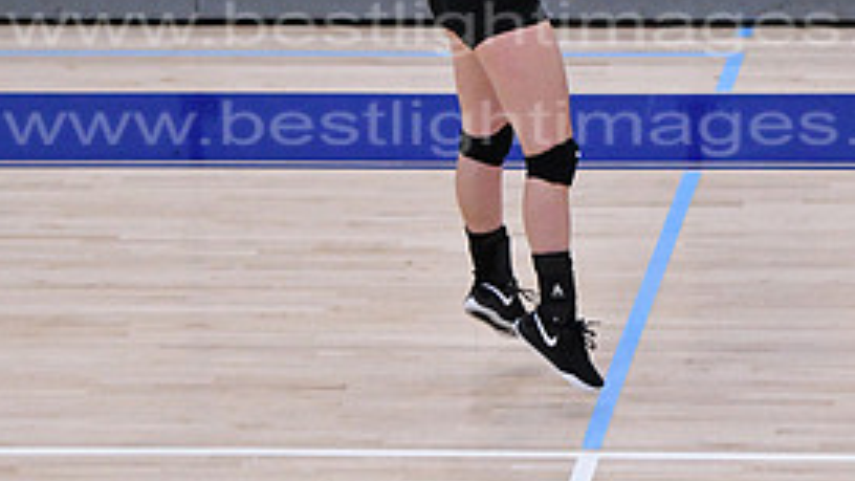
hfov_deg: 5.8
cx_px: 517
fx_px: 8502
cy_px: -217
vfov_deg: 3.2
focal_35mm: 375
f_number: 3.2
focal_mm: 112
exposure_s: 1/1250
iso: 6400
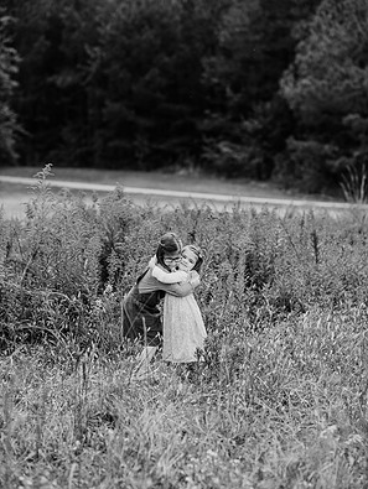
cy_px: 259
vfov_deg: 21.1
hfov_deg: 15.9
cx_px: 183
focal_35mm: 93
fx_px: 1316
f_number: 2.5
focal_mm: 85
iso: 160
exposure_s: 1/1000
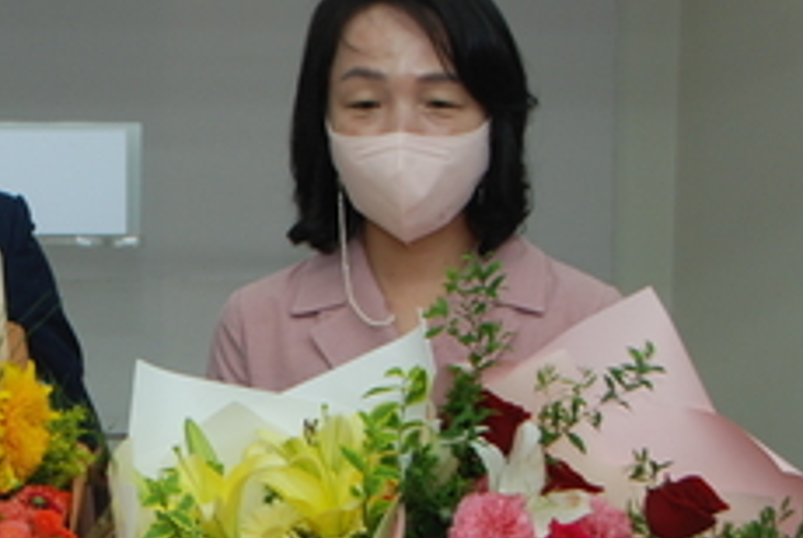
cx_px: -28
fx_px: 2869
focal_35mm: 128
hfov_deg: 15.6
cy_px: 307
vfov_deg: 10.7
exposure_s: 1/60
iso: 200
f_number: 5
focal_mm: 29
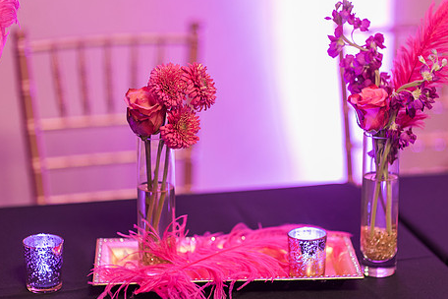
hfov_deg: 17.9
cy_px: 122
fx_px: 1419
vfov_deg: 12.0
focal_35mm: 114
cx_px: 246
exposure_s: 1/60
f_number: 1.6
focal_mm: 85
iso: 800
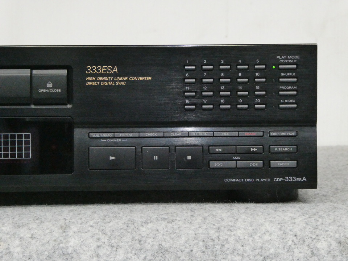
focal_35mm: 98
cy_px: 130
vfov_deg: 15.1
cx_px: 174
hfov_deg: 20.0
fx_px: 985
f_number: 5
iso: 1600
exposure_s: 1/50
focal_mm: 17.5
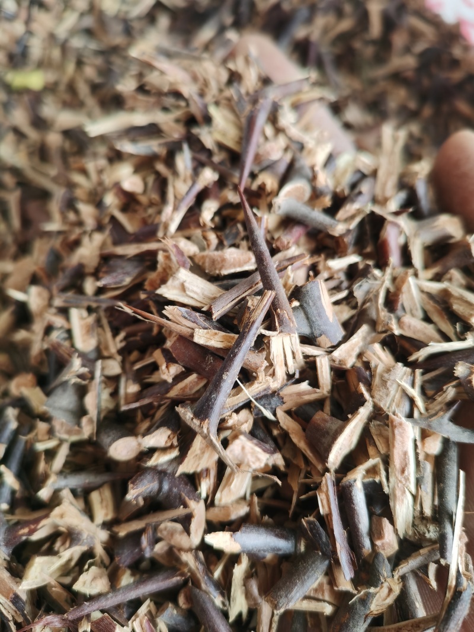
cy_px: 316
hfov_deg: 51.3
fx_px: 493
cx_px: 237
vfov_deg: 65.3
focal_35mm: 27
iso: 50
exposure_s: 1/205
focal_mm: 5.58
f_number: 1.8
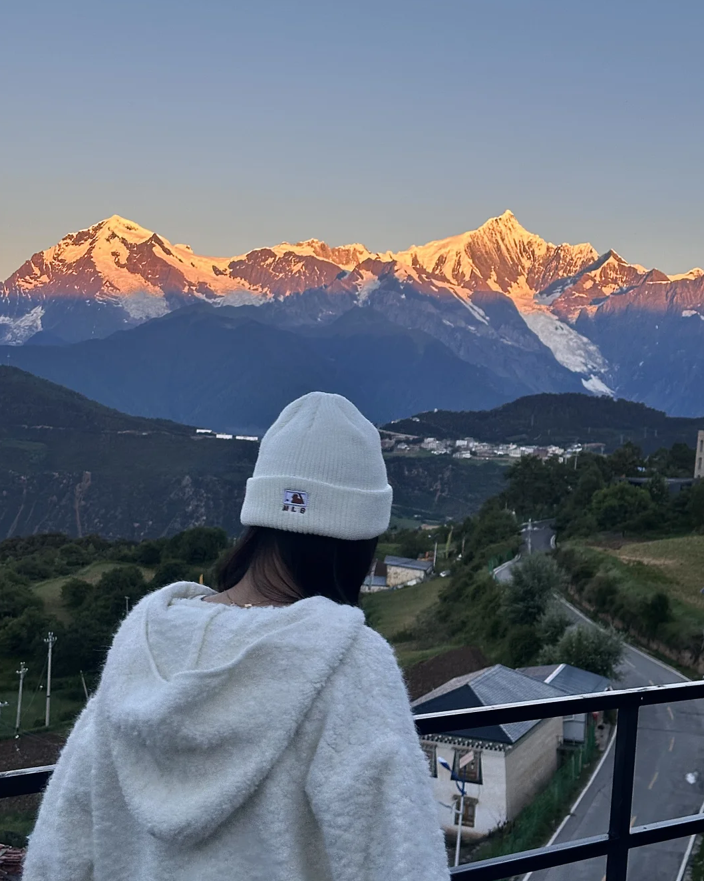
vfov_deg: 36.7
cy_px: 435
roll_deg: -0.6
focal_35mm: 51
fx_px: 1329
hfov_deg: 29.7
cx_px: 357
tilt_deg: -0.1
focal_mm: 6.86
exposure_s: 1/268
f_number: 1.78
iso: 64
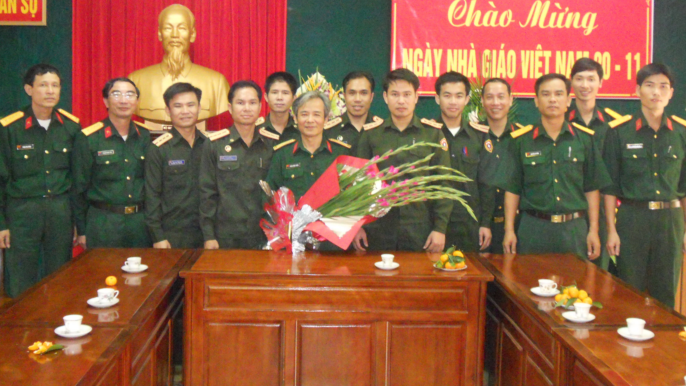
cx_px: 355
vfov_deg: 24.9
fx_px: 873
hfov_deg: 42.9
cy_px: 159
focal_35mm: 48
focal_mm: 6.9
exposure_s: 1/30
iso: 1000
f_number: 3.9
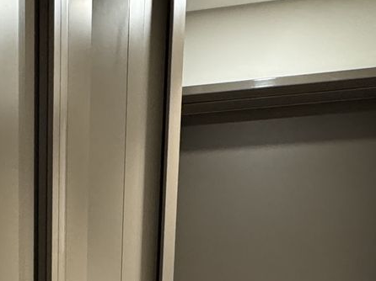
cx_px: -6
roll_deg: +0.7
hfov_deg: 27.2
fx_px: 727
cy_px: 468
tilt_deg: -12.6
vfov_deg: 18.4
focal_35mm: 67
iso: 400
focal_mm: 2.22
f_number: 2.2
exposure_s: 1/50
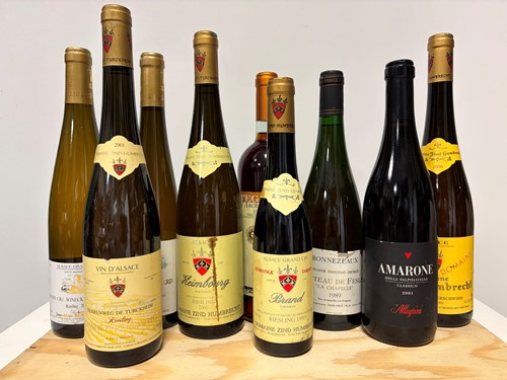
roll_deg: +2.2
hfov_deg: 67.3
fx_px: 381
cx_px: 254
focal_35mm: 26
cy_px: 190
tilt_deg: -3.9
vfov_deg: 53.1
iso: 100
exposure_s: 1/50
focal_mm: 5.96
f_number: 1.6
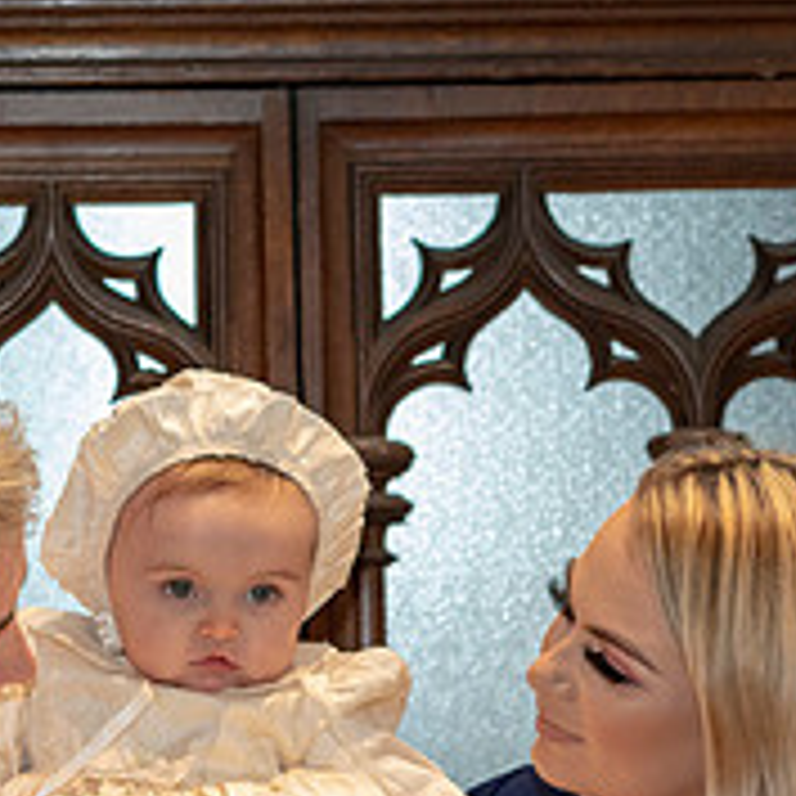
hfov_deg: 11.4
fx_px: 3980
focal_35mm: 153
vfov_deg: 11.4
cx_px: 256
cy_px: 708
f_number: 4
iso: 3200
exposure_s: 1/160
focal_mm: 55
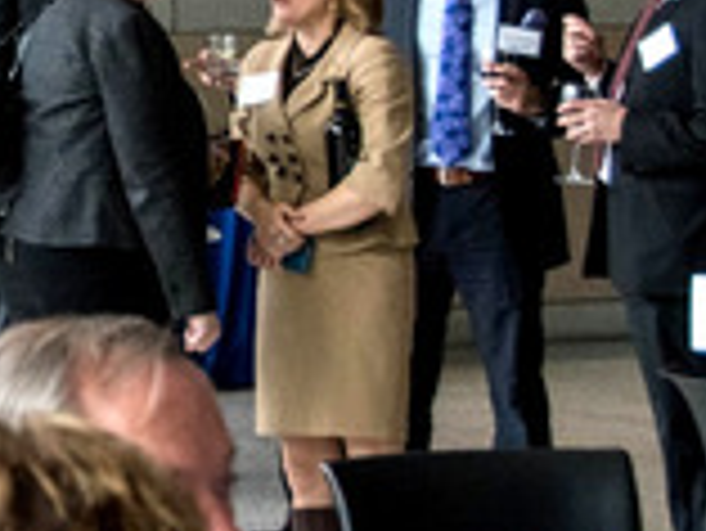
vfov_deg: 5.6
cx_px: -252
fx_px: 5409
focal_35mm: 265
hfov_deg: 7.4
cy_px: 22
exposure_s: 1/200
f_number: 5.6
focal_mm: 40
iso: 1250
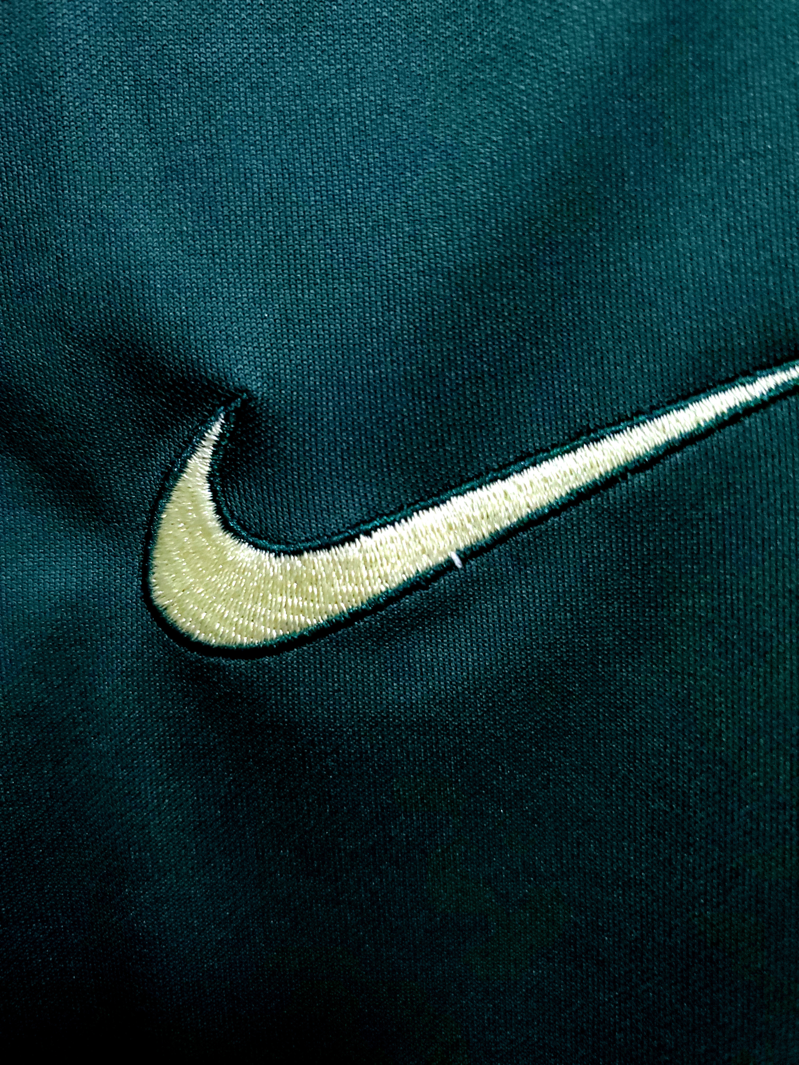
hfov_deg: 53.1
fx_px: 800
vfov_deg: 67.3
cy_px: 532
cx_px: 400
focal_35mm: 26
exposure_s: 1/30
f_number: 1.5
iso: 500
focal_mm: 4.3
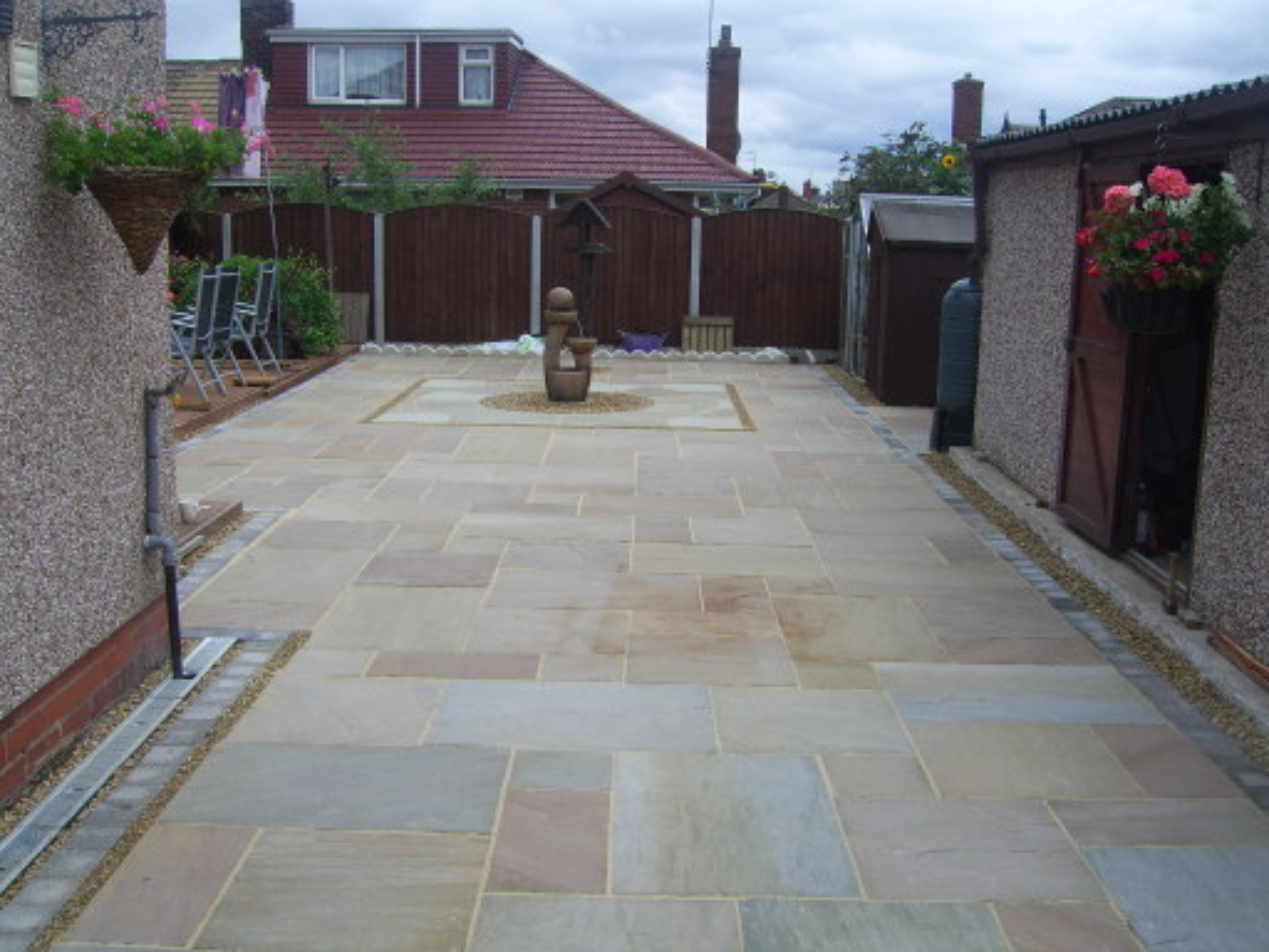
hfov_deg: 49.0
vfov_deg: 37.7
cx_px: 634
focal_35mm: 38
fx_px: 1393
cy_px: 476
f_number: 6.4
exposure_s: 1/200
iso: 50
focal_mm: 7.8
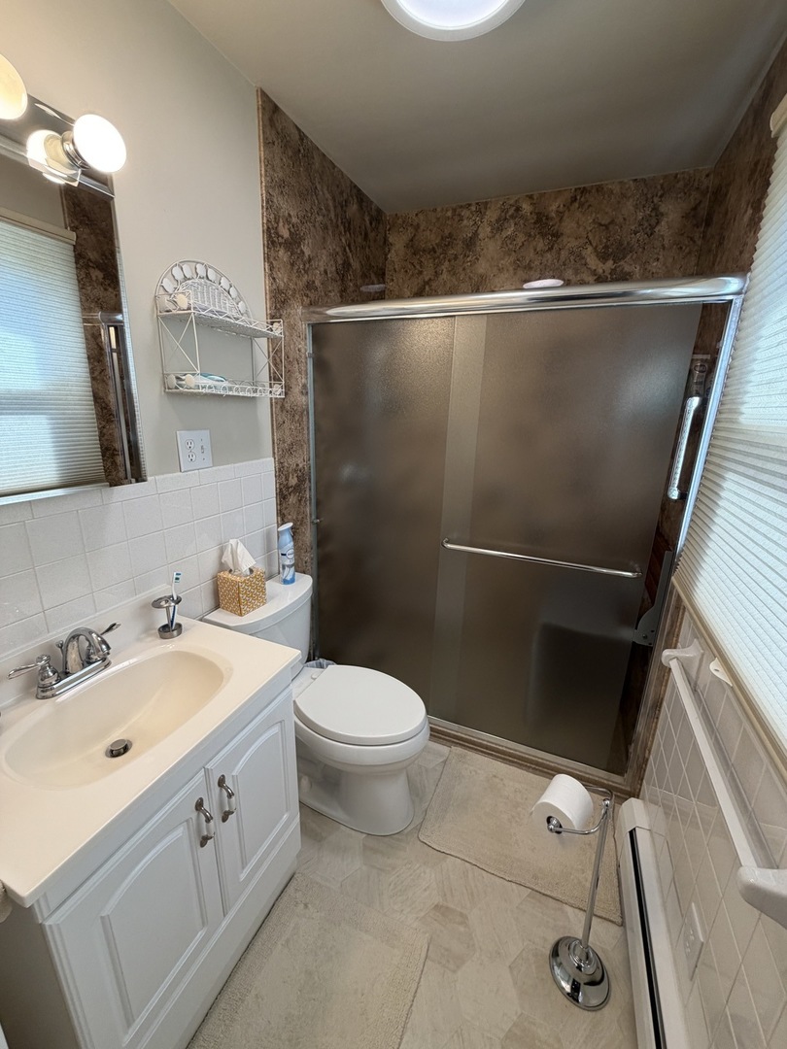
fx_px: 424
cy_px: 524
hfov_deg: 85.7
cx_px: 394
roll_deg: -1.4
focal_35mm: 14
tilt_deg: -15.0
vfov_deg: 102.1
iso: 160
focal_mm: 2.22
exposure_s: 1/120
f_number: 2.2
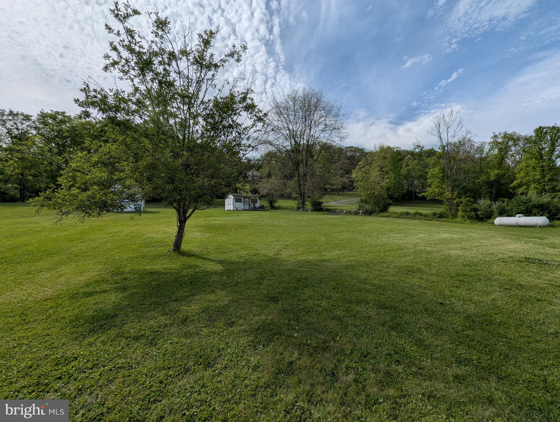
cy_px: 211
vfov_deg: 90.1
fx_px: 211
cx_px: 280
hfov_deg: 106.1
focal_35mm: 13
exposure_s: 1/4098
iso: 48
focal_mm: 1.95
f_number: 2.2
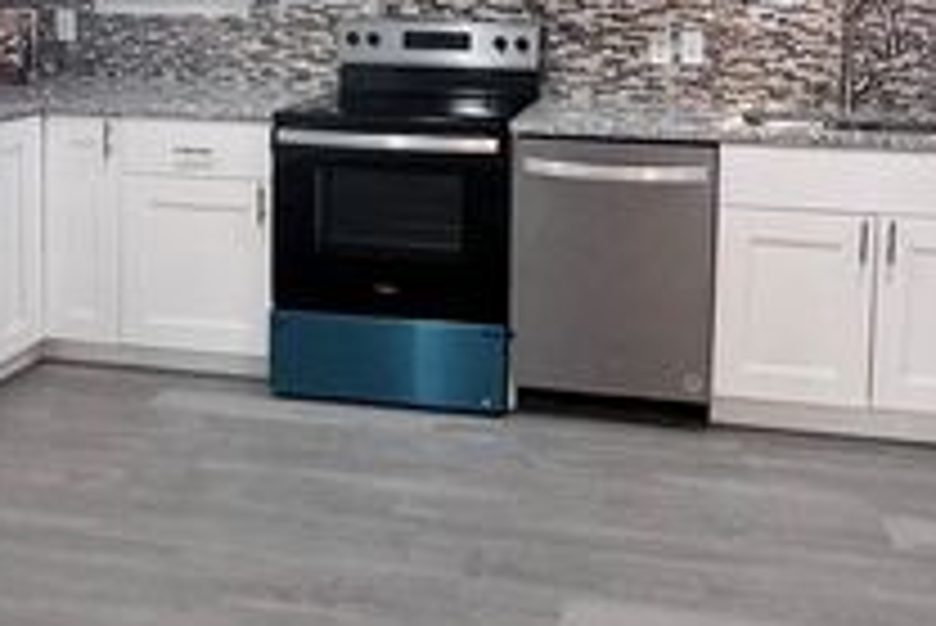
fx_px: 911
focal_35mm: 35
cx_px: 562
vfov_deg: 34.8
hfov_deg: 54.0
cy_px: 16
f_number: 2.2
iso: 250
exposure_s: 1/60
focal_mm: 2.22
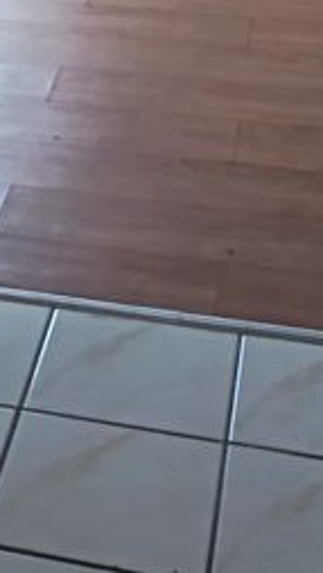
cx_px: -228
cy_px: -133
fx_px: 1567
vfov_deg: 19.4
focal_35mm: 103
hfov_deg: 11.1
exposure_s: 1/50
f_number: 1.75
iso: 617
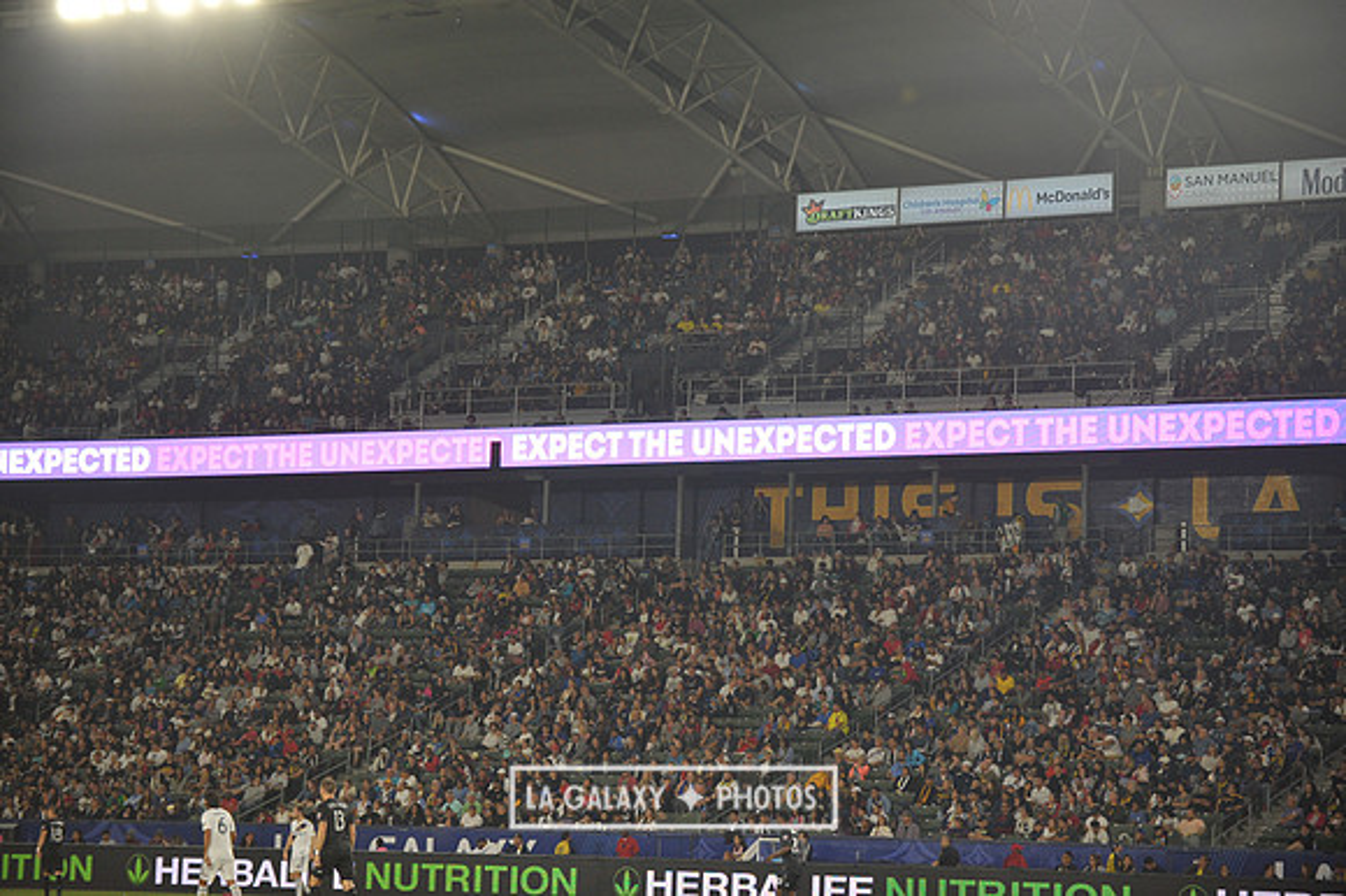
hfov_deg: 17.1
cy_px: 448
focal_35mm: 120
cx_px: 673
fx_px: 4484
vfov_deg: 11.4
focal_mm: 120
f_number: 2.8
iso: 1250
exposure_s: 1/800
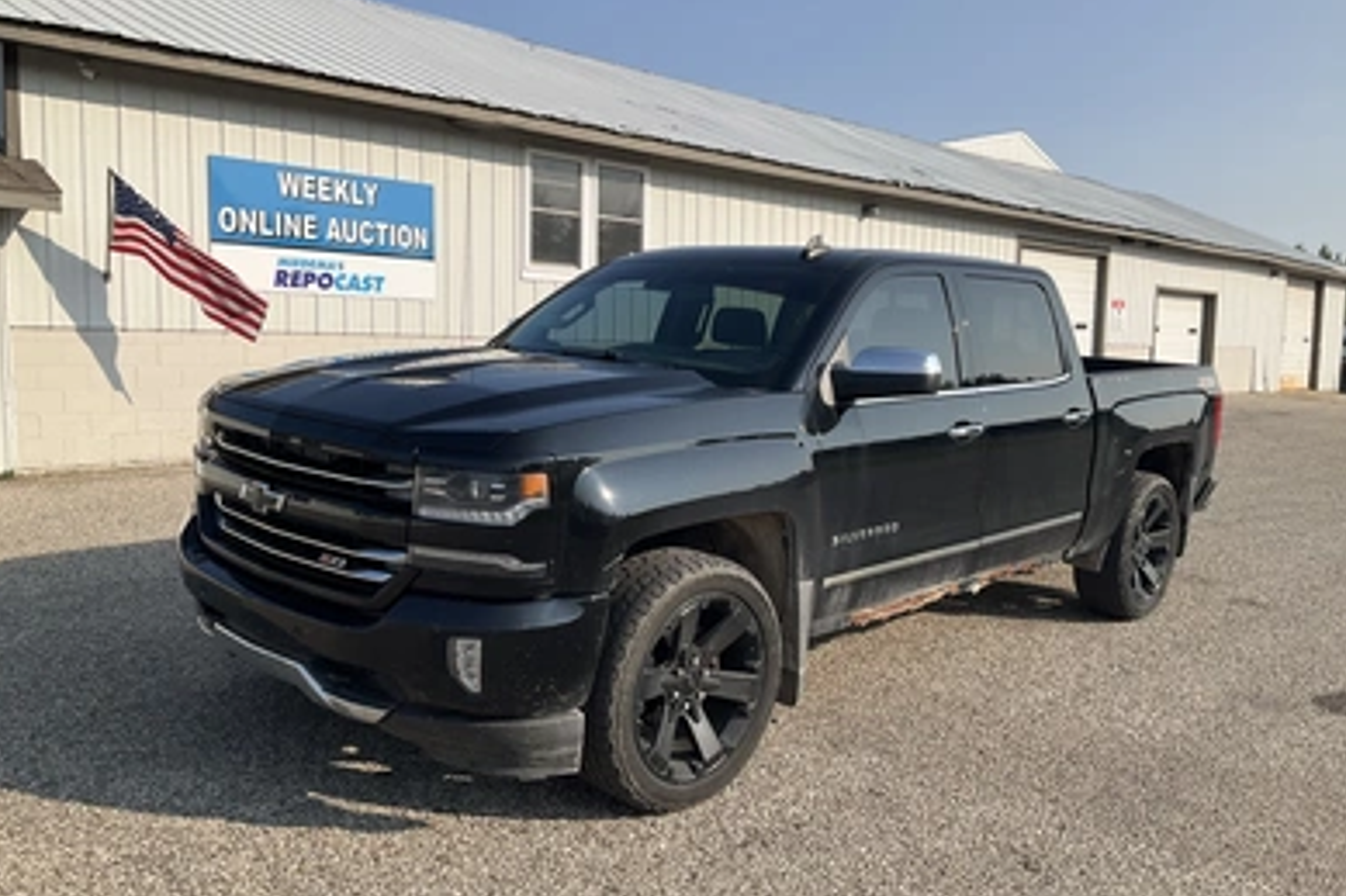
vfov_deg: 42.3
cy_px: 460
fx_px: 1159
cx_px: 668
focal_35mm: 31
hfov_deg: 60.3
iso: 25
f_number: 1.8
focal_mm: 3
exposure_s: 1/1984
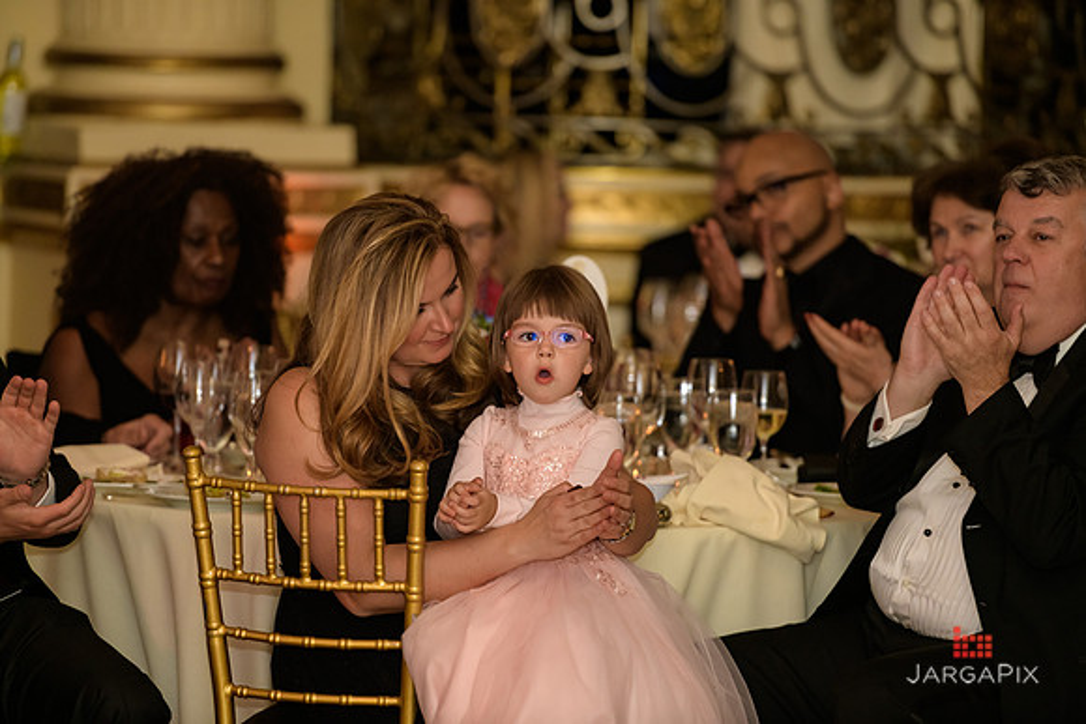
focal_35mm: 200
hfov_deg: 10.3
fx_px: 6034
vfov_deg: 6.9
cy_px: 362
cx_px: 543
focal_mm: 200
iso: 1250
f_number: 3.2
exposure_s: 1/125
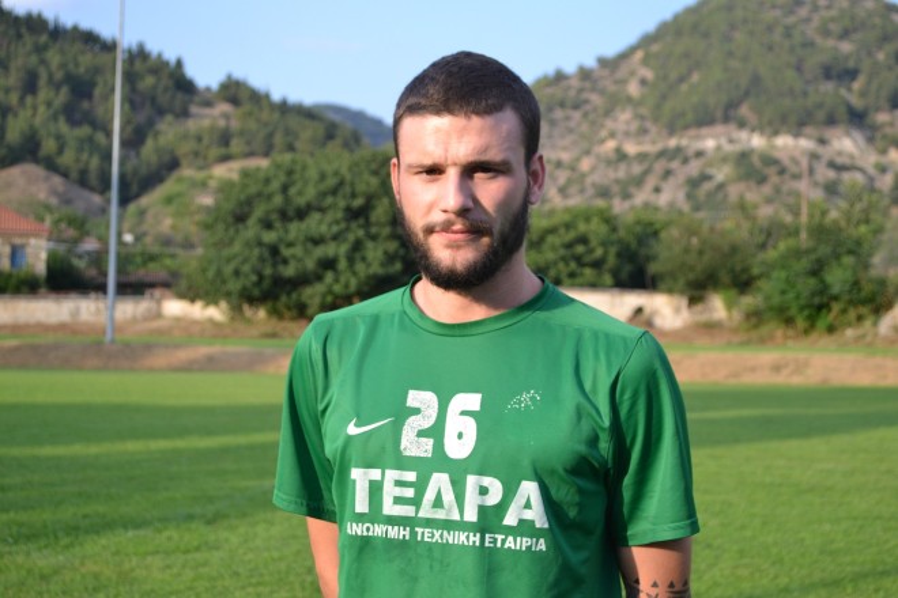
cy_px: 299
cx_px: 449
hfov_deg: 33.4
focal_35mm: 60
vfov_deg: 22.6
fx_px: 1497
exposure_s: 1/500
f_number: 5.3
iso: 400
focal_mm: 40
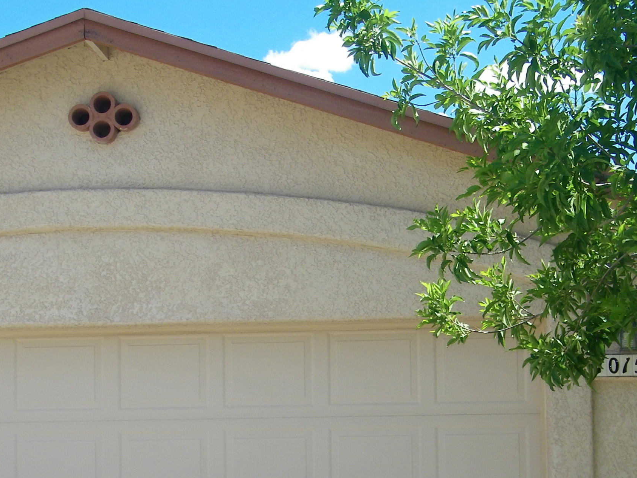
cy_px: 409
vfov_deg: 19.9
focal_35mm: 73
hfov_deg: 26.6
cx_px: 390
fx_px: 1343
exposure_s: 1/125
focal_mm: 7.3
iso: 80
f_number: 7.6
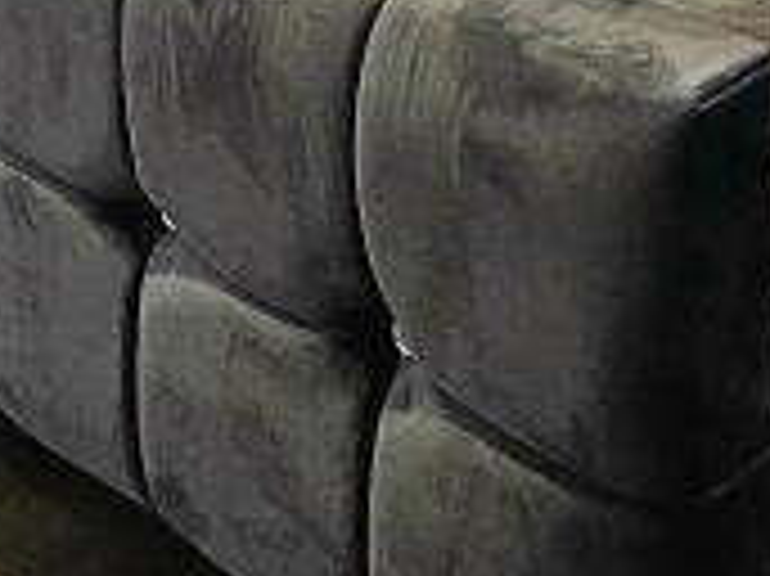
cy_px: -819
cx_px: 504
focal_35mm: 78
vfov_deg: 13.5
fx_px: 1734
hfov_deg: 24.9
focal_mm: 2.2
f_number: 2.2
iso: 160
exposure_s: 1/50
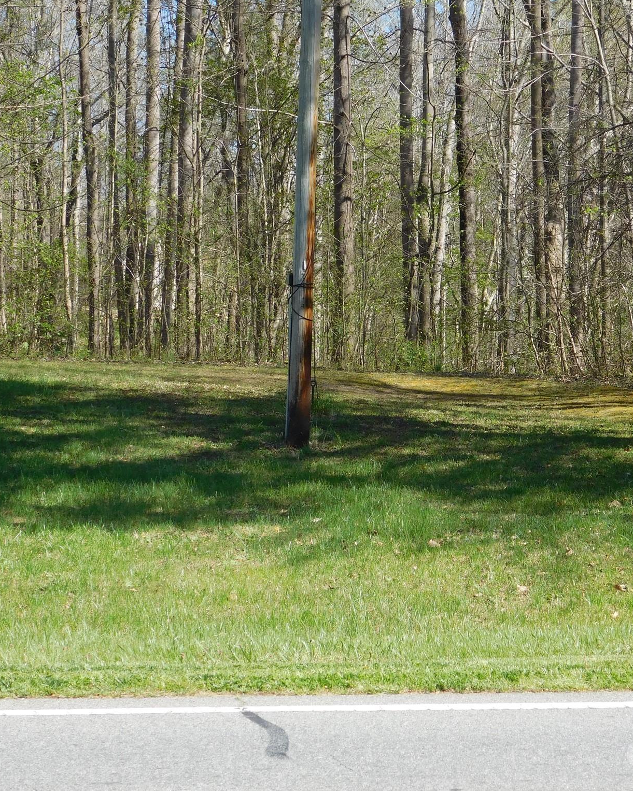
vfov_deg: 20.6
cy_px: 395
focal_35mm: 93
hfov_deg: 16.5
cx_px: 408
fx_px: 2178
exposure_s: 1/400
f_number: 4.3
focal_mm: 12.6
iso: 125
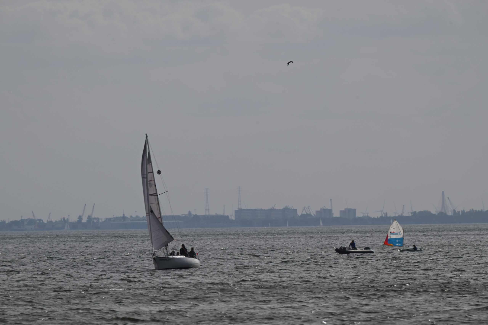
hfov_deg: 3.4
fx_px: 8133
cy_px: 162
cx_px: 244
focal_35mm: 600
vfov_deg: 2.3
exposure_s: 1/640
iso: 110
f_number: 10
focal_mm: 600
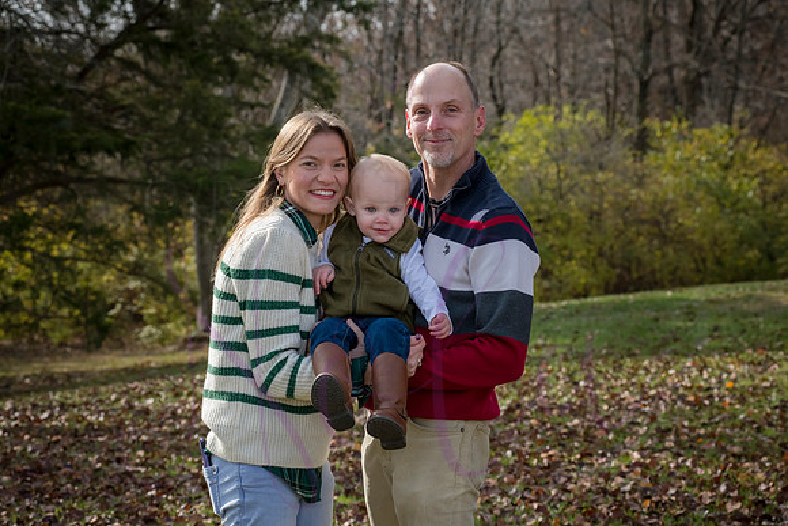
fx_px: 2014
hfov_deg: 22.1
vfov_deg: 14.9
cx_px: 394
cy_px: 263
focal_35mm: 92
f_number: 7.1
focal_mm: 92
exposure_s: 1/500
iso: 400
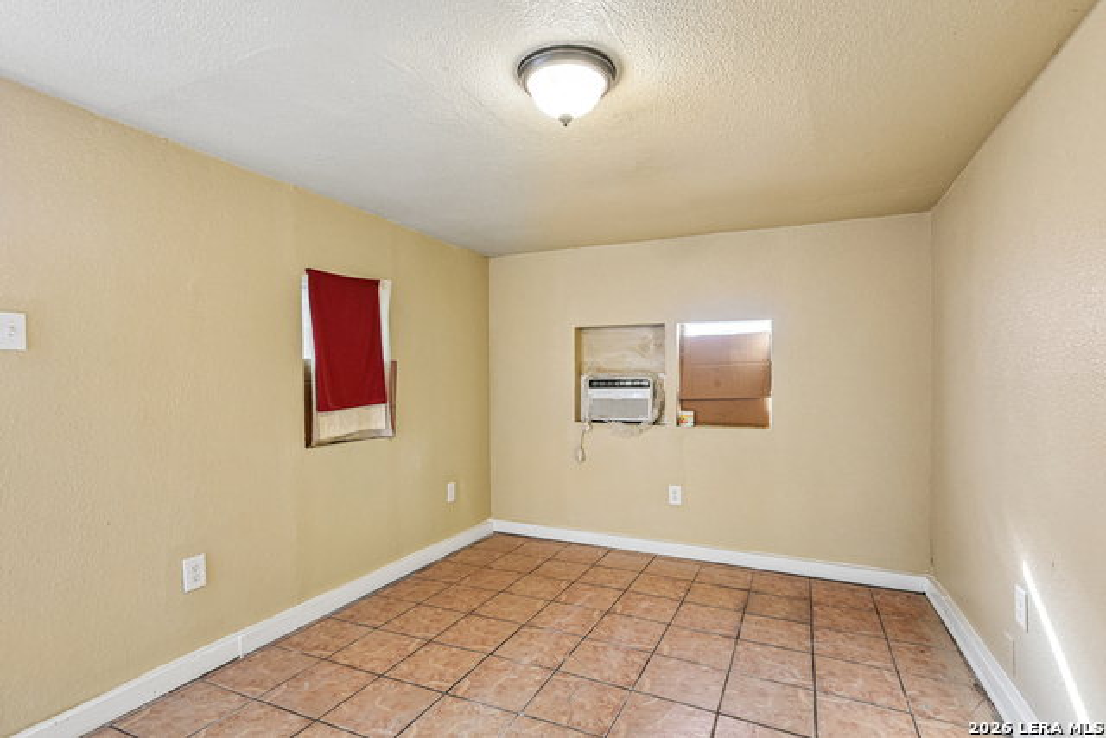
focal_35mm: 16
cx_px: 553
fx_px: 492
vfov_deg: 73.8
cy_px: 369
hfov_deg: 96.7
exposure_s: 1/15
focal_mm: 16
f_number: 8
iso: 1100
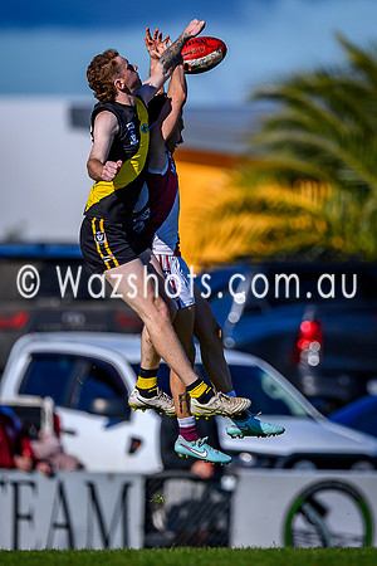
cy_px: 235
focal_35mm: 938
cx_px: 227
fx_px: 14729
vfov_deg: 2.2
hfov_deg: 1.5
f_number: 4
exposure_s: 1/2500
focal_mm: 500
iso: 160
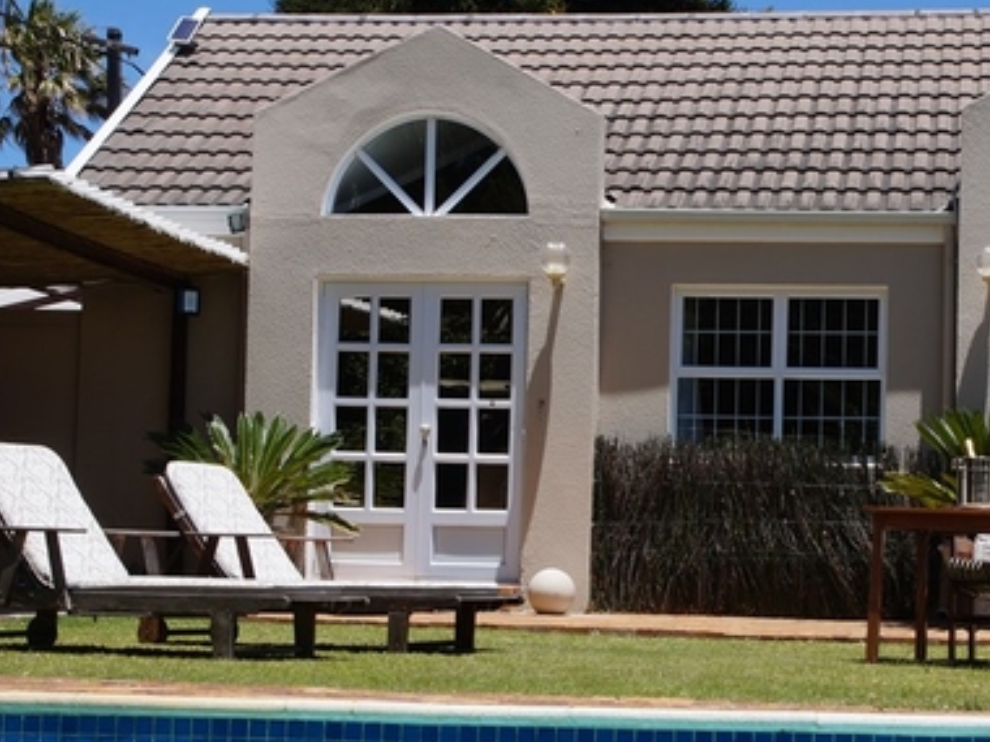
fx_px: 2116
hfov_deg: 26.1
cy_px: 418
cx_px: 719
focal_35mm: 74
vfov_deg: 19.9
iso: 100
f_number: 10
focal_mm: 30
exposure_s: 1/200
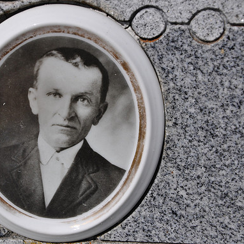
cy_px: 122
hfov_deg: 15.5
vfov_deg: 15.6
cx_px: 72
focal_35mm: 112
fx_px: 893
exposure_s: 1/320
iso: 200
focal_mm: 58
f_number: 9
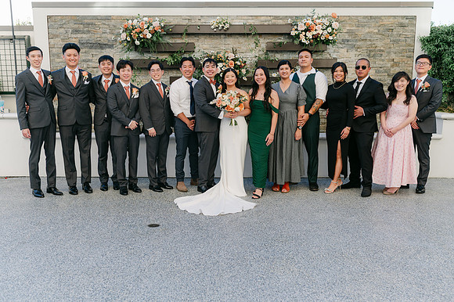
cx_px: 219
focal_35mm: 36
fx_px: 457
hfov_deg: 52.8
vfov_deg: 36.6
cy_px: 156
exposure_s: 1/640
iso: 100
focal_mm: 35
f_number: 4
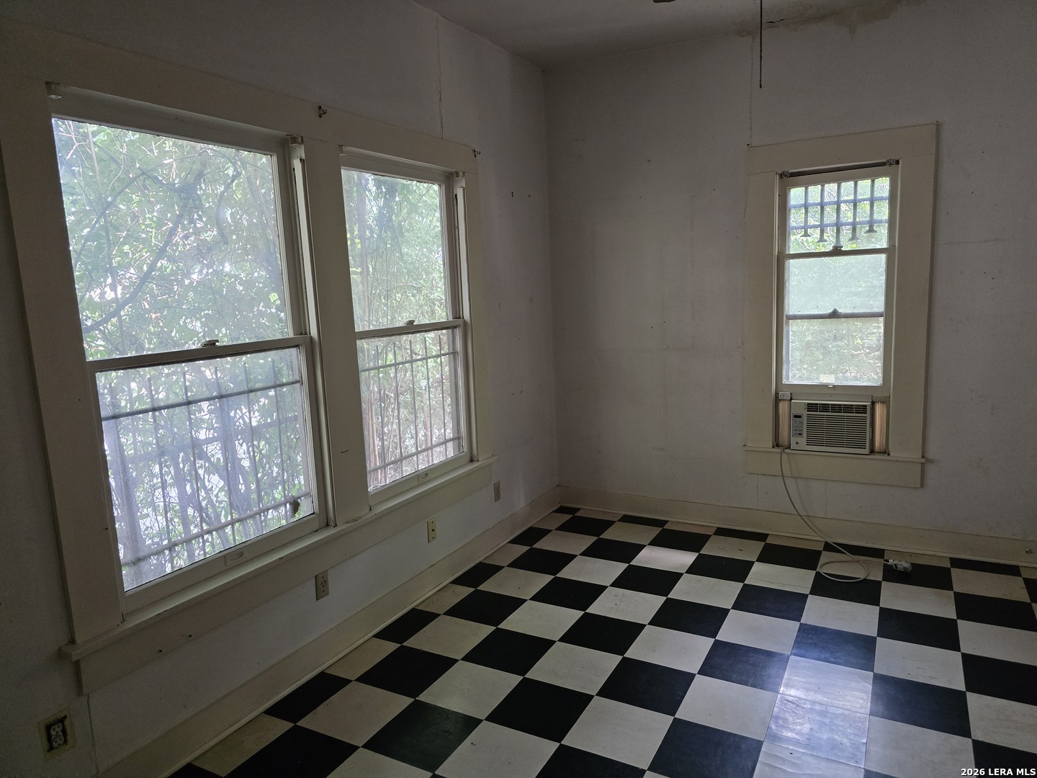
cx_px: 518
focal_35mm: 23
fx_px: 689
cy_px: 389
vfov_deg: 58.9
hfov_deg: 73.9
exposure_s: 1/120
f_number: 1.7
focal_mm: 6.3
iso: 640
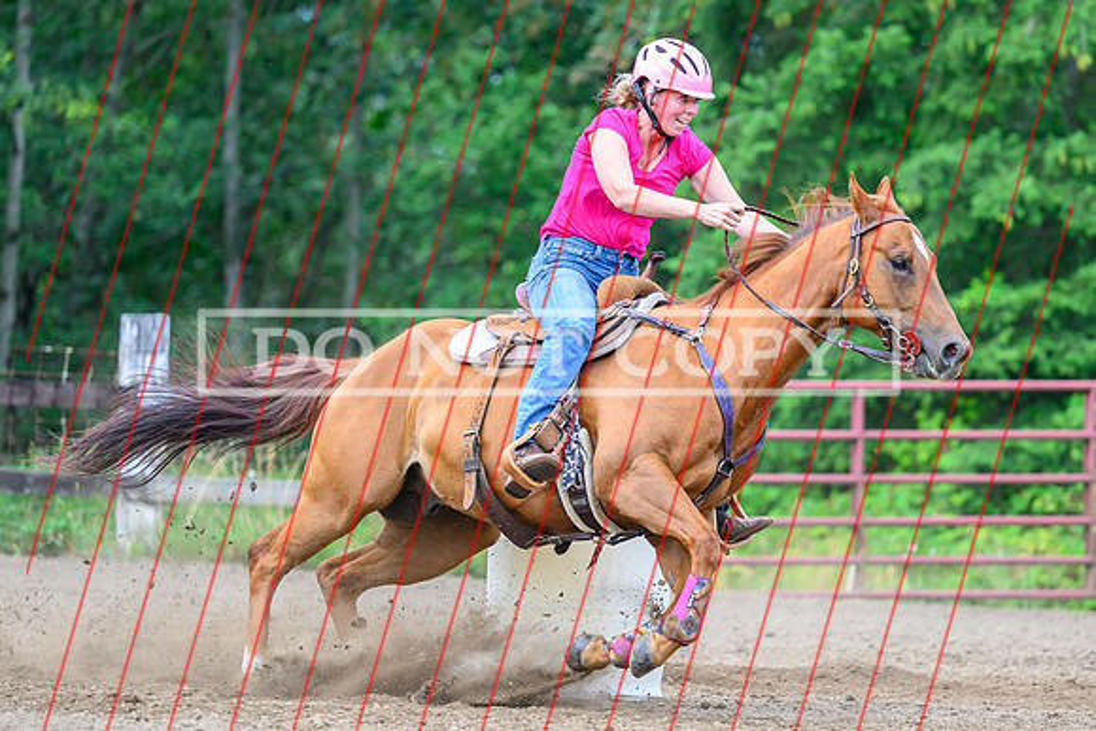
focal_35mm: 209
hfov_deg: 9.9
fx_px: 6354
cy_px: 359
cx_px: 589
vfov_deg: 6.6
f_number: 2.8
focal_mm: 140
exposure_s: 1/1600
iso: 1400
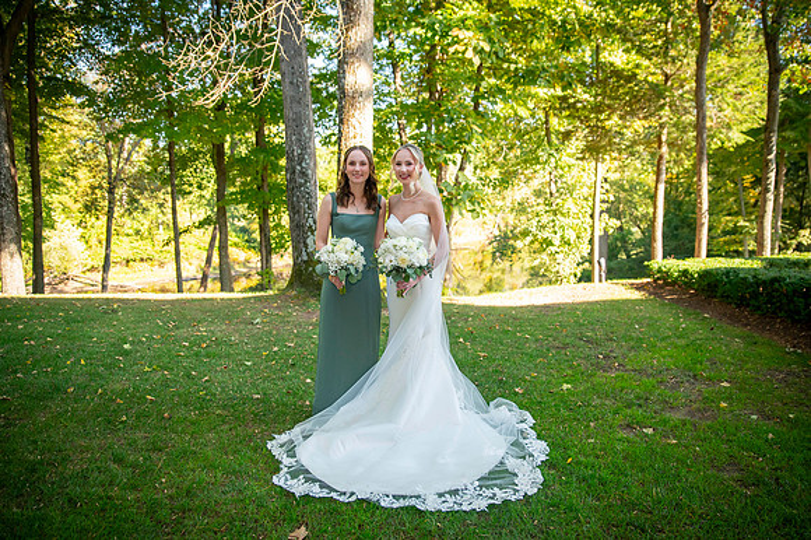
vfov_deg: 51.9
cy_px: 270
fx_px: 554
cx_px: 406
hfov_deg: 72.4
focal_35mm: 25
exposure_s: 1/1000
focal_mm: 24
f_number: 2.8
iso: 800
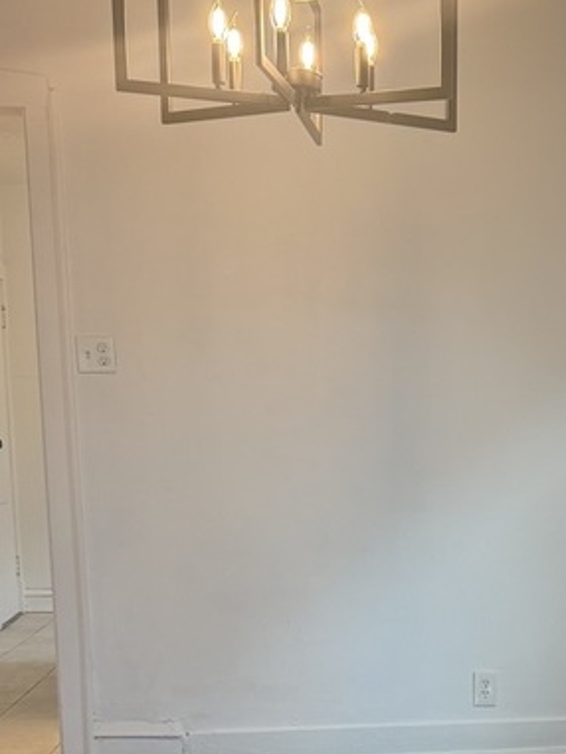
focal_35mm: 68
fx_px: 1482
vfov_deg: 27.1
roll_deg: -1.1
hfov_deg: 20.8
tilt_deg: -10.6
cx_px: 596
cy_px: 734
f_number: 1.78
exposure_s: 1/120
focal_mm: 6.76
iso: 200
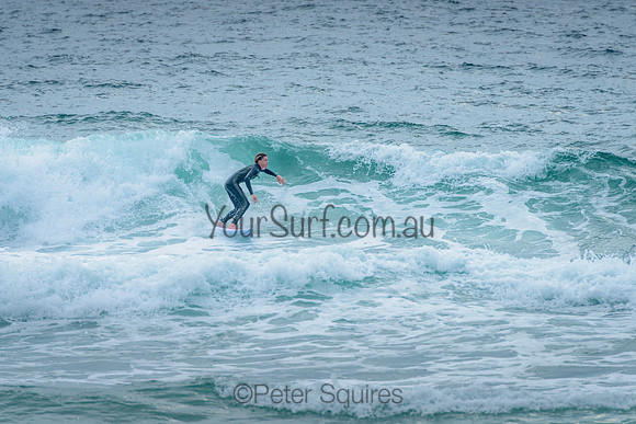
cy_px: 189
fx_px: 8661
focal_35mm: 490
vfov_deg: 2.8
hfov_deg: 4.2
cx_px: 320
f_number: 9
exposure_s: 1/1600
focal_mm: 400
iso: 500
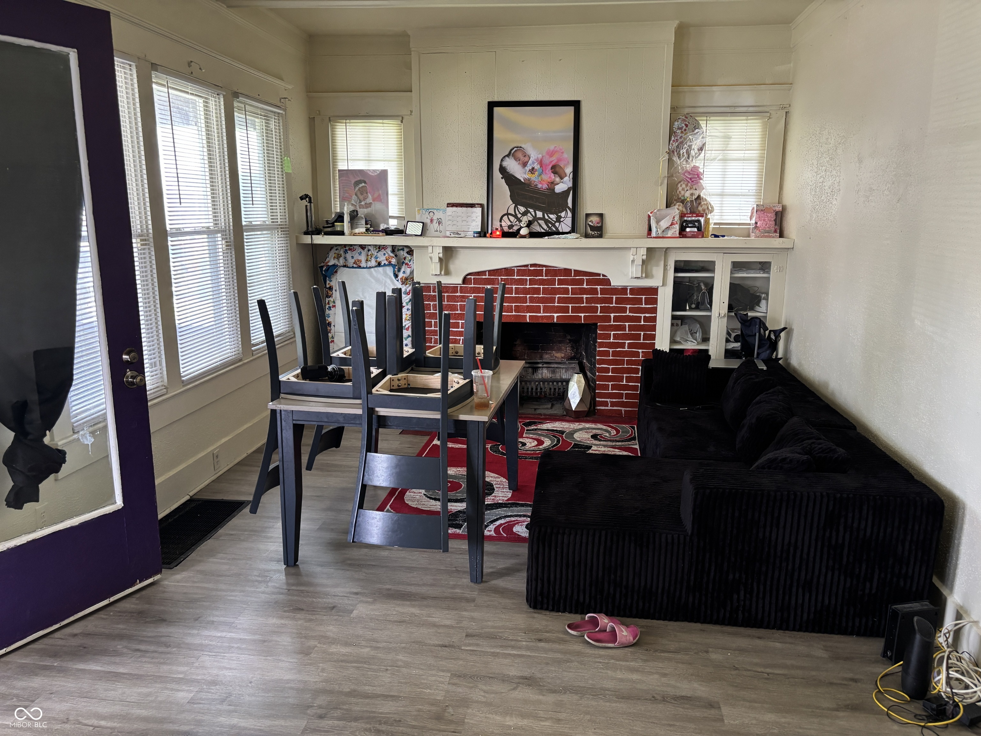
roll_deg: -1.2
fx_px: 737
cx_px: 490
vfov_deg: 53.1
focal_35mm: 26
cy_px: 368
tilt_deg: -11.4
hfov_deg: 67.3
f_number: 1.6
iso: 250
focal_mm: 5.96
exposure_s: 1/60
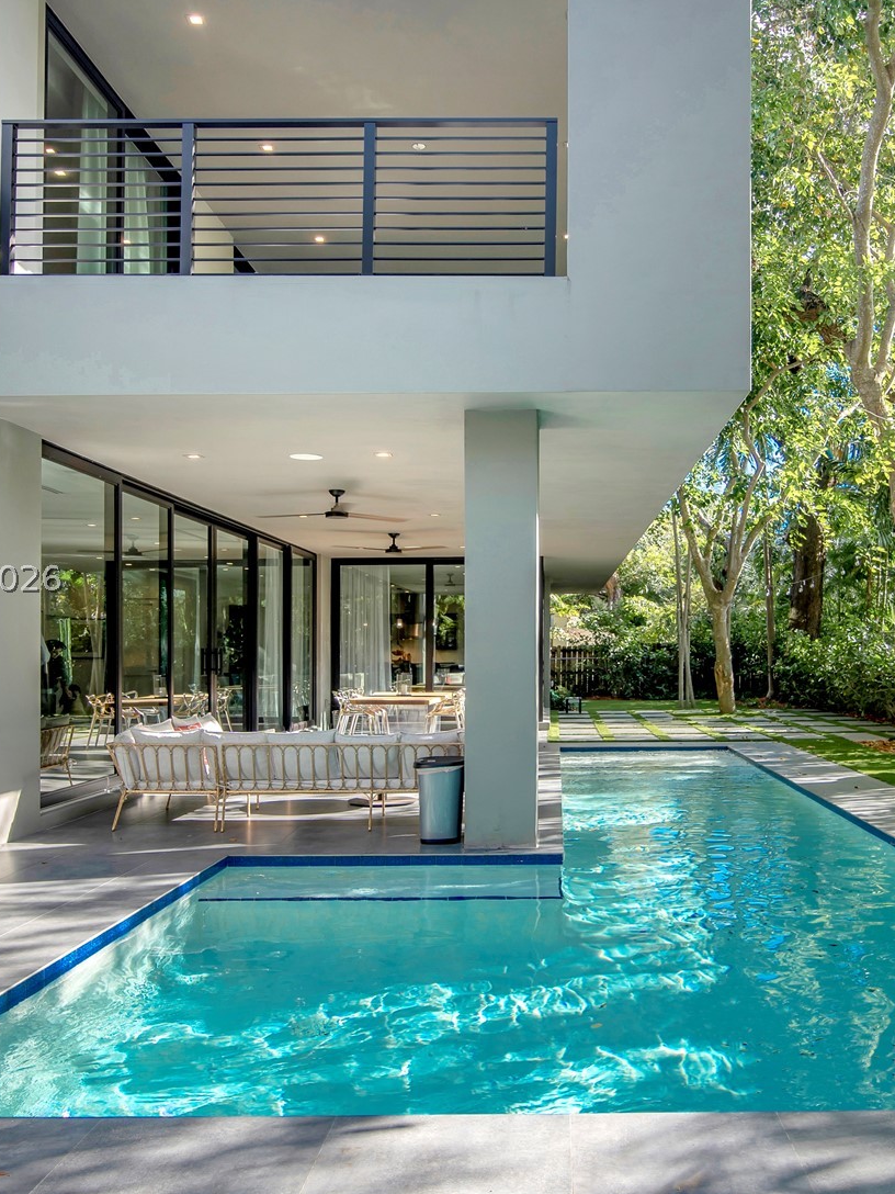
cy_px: 577
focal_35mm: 24
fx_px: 827
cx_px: 493
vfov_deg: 71.6
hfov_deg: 56.7
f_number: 5
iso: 100
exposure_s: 1/80
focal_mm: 16
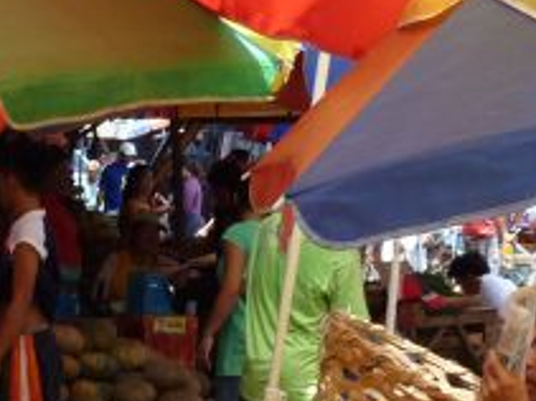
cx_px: 15
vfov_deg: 14.7
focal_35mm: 95
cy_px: 569
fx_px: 1470
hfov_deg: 20.1
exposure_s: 1/250
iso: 125
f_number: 4
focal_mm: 4.1
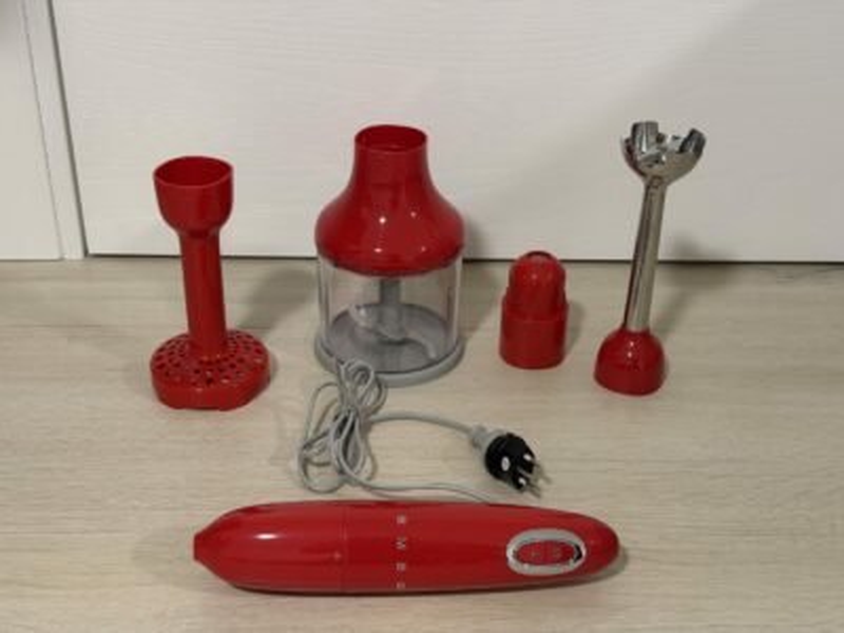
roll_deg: -1.1
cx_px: 422
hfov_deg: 39.7
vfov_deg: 30.3
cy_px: 316
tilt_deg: -30.7
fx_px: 1170
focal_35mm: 48
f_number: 1.78
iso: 250
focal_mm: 6.76
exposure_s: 1/60
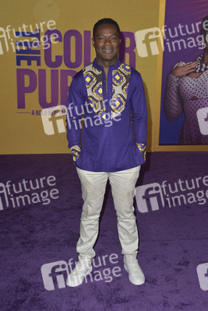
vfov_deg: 39.6
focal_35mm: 50
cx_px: 104
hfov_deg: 27.0
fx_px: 433
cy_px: 156
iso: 320
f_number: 6.3
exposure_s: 1/250
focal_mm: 50
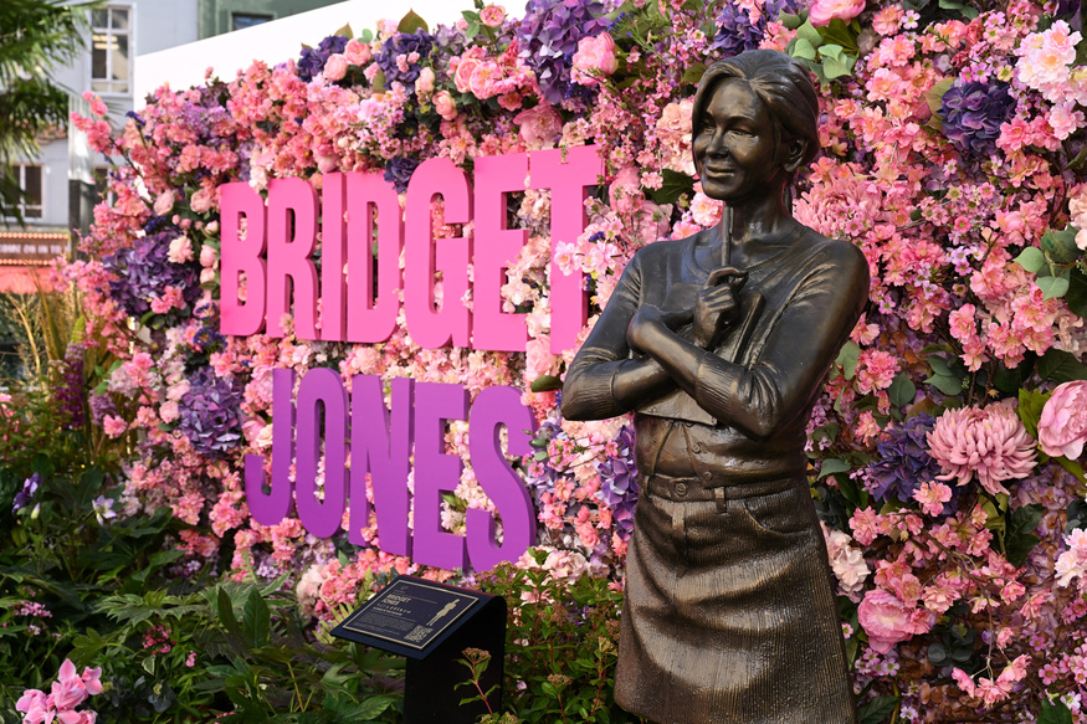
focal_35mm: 48
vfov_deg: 28.1
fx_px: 1449
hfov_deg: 41.1
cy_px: 362
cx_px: 544
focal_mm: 48
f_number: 8
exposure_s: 1/320
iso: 640
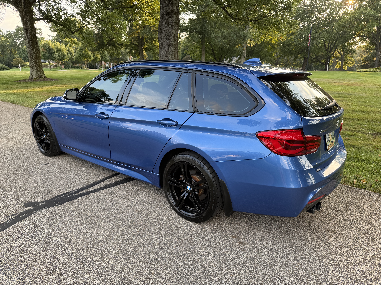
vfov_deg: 56.8
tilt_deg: -15.2
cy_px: 142
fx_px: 264
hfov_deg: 71.6
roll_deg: -0.2
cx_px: 190
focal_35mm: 24
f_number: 1.78
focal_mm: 6.76
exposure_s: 1/210
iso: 80
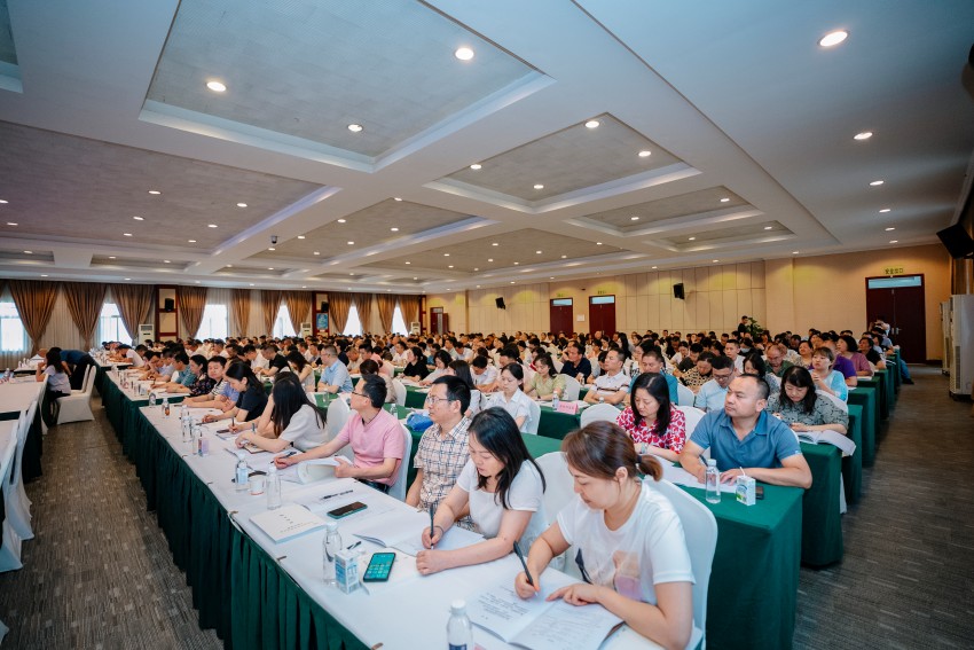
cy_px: 325
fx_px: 433
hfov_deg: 96.7
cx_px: 487
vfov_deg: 73.8
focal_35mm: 16
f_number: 2.8
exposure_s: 1/200
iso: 4000
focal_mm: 16
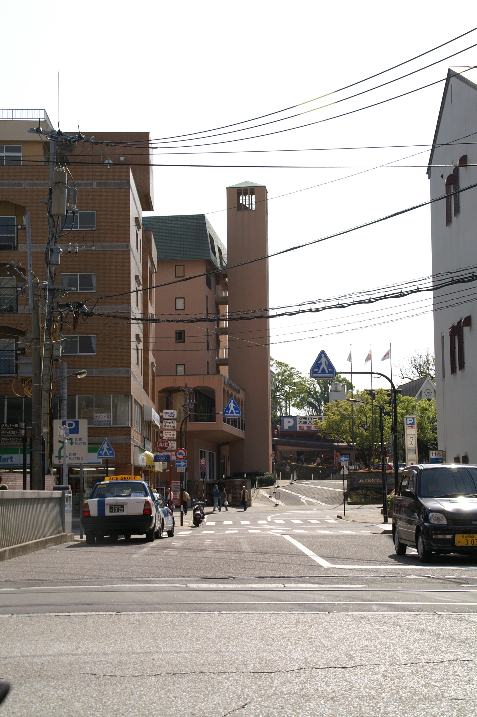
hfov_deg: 22.6
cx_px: 238
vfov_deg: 33.4
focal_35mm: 60
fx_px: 1195
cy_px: 358
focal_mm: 40
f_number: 11
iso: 100
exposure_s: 1/200
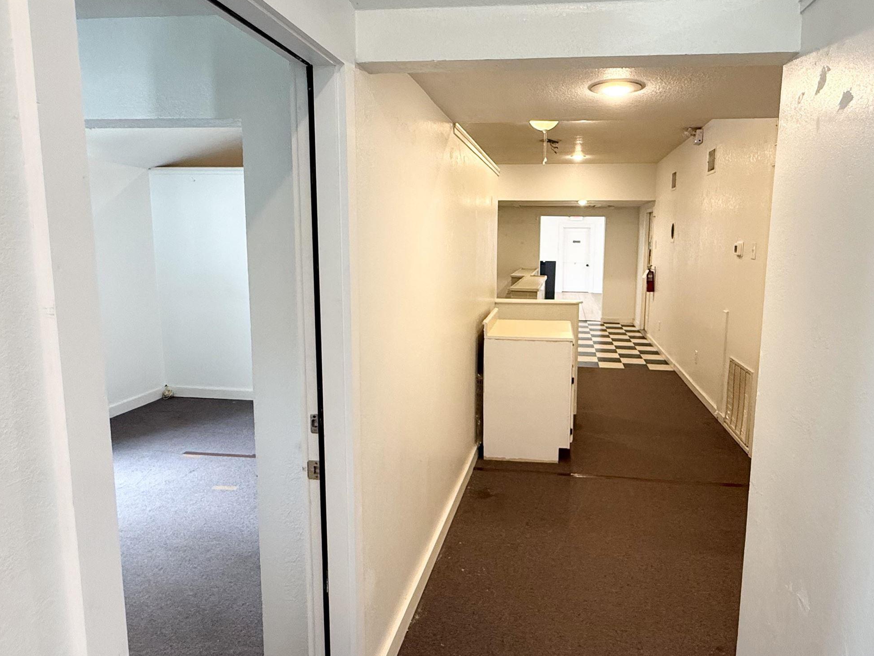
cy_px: 310
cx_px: 505
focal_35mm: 22
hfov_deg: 75.9
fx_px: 555
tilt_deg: -7.6
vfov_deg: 61.0
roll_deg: +0.6
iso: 250
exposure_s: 1/60
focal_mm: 2.22
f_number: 2.2
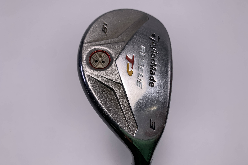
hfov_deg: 65.5
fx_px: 193
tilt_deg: -64.7
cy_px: 88
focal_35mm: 28
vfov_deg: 46.4
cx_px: 126
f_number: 1.8
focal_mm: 4.25
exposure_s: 1/754
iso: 25
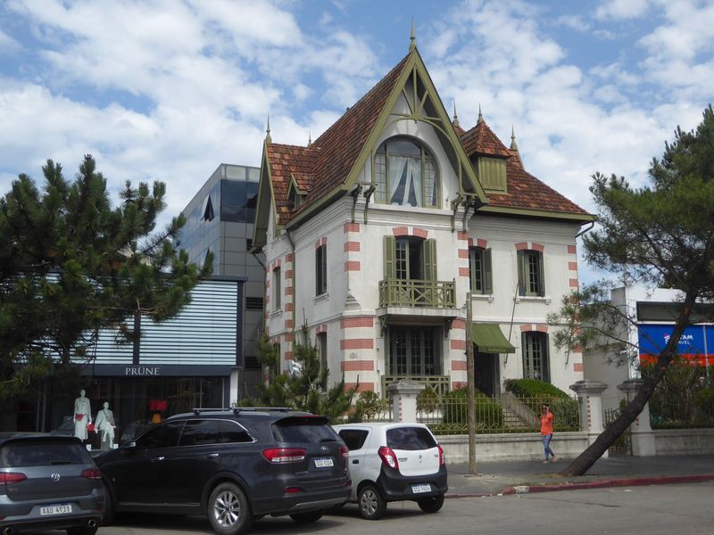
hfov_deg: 44.8
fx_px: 866
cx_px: 357
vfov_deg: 34.3
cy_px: 268
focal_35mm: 42
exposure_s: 1/800
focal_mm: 7.2
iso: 80
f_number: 3.8
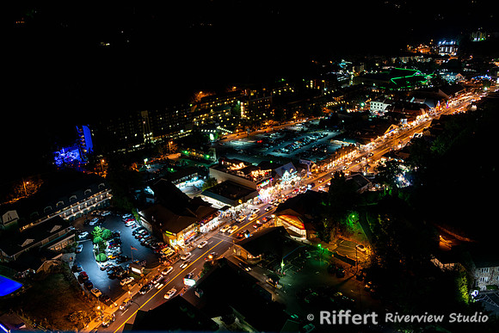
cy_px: 166
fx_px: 388
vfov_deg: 46.4
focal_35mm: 28
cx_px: 250
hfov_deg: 65.5
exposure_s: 1/3
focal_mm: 28
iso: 400
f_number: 3.5
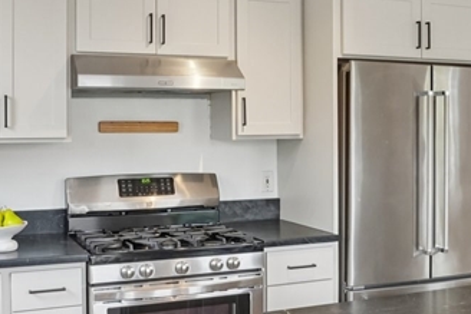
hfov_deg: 39.1
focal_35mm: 50
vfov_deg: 26.9
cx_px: 319
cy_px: 120
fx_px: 654
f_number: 8
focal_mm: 16
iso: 1250
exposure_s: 1/30
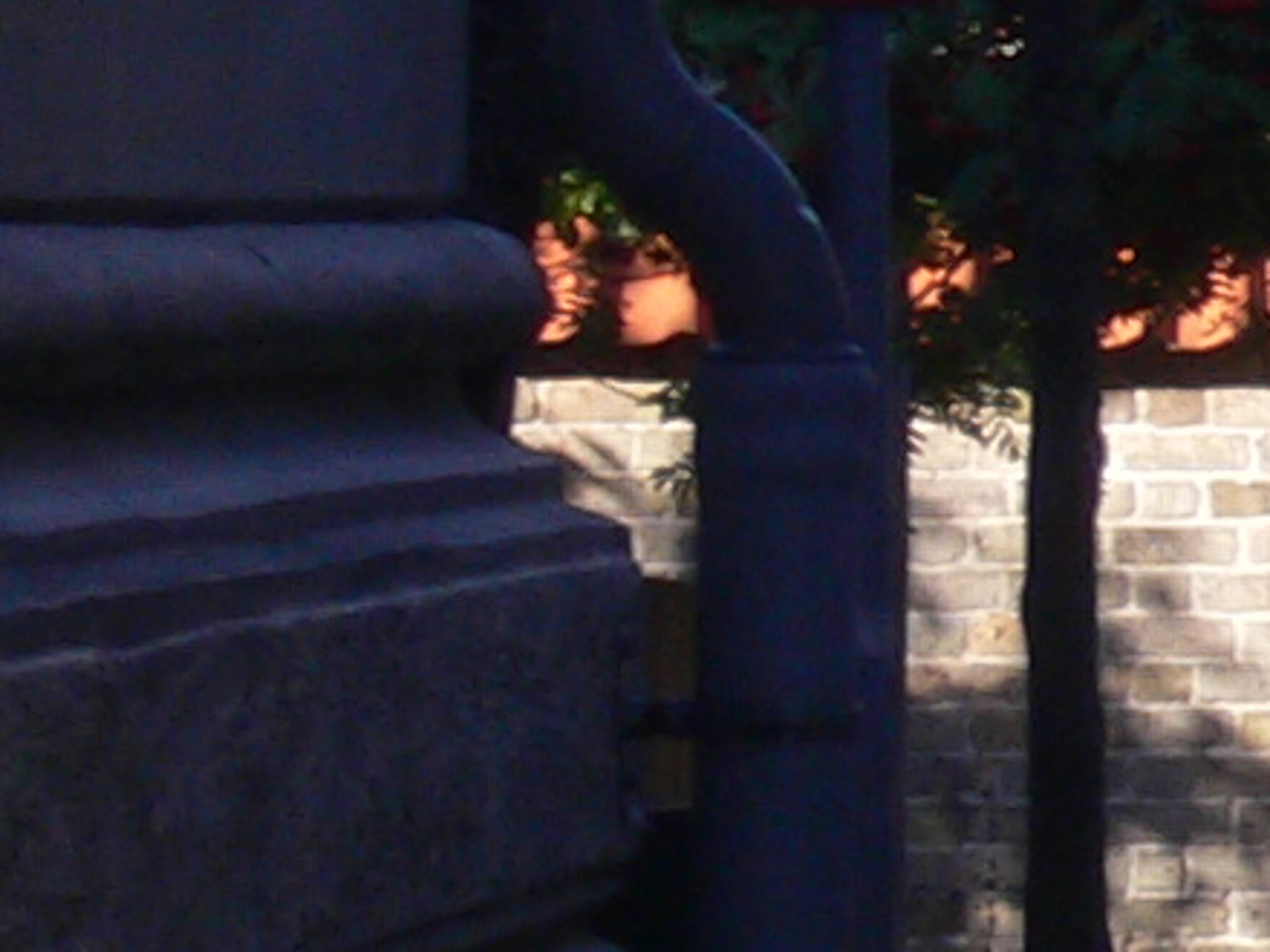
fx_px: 22417
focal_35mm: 611
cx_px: 3357
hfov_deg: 3.2
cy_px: -940
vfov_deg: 2.4
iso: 80
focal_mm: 17.4
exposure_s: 1/125
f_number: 5
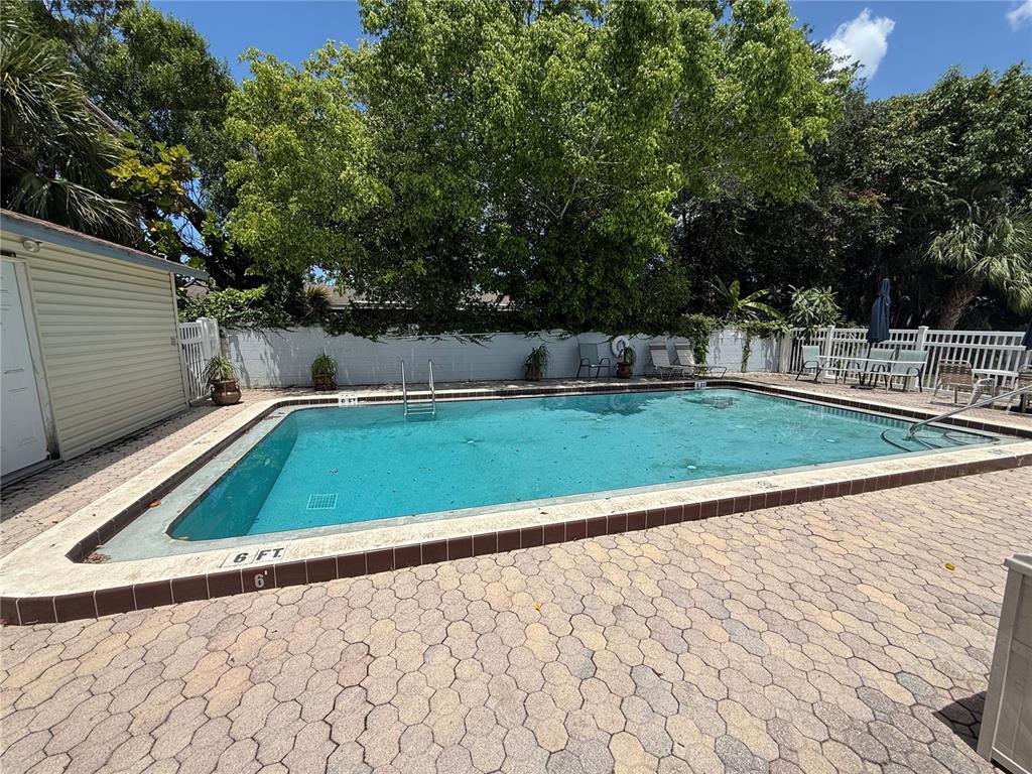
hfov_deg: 102.1
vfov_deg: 85.7
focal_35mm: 14
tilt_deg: -8.8
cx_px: 516
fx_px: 417
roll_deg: -0.9
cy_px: 387
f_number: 2.2
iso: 50
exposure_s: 1/3125
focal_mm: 2.22
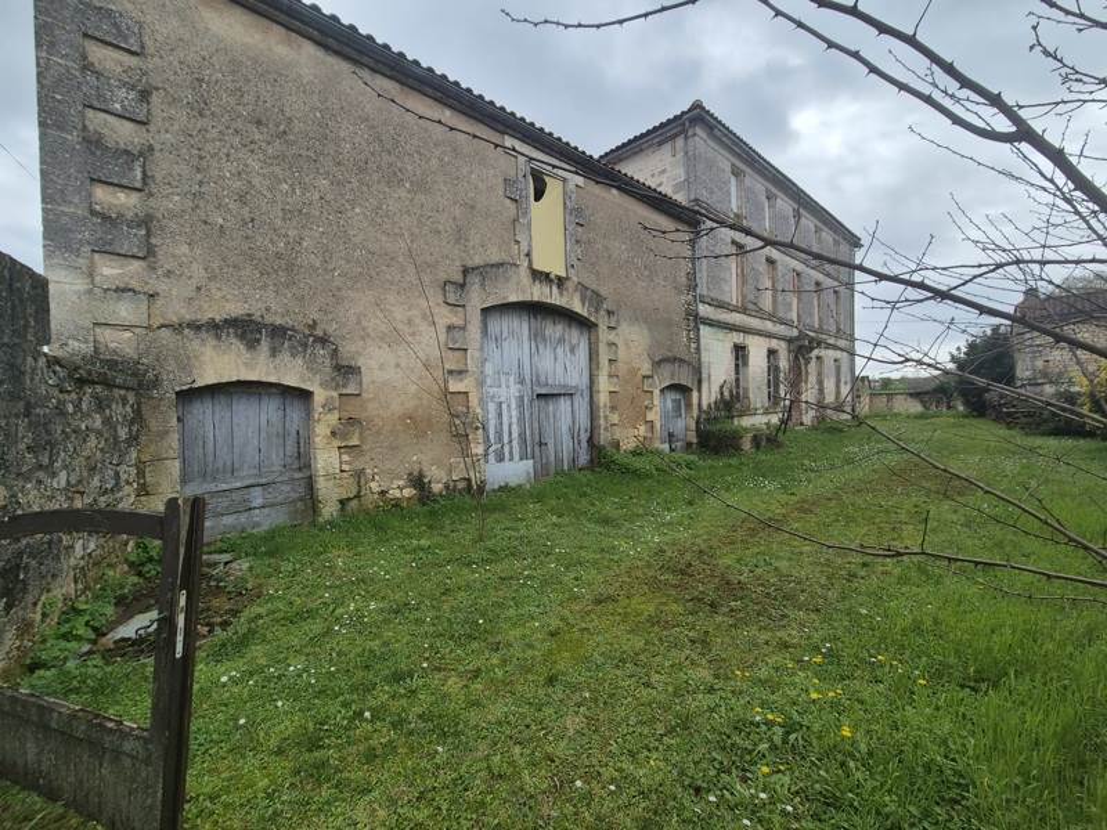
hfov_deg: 106.2
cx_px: 554
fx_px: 416
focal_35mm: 13
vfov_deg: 89.9
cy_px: 415
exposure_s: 1/1480
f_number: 2.2
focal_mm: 2.2
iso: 50
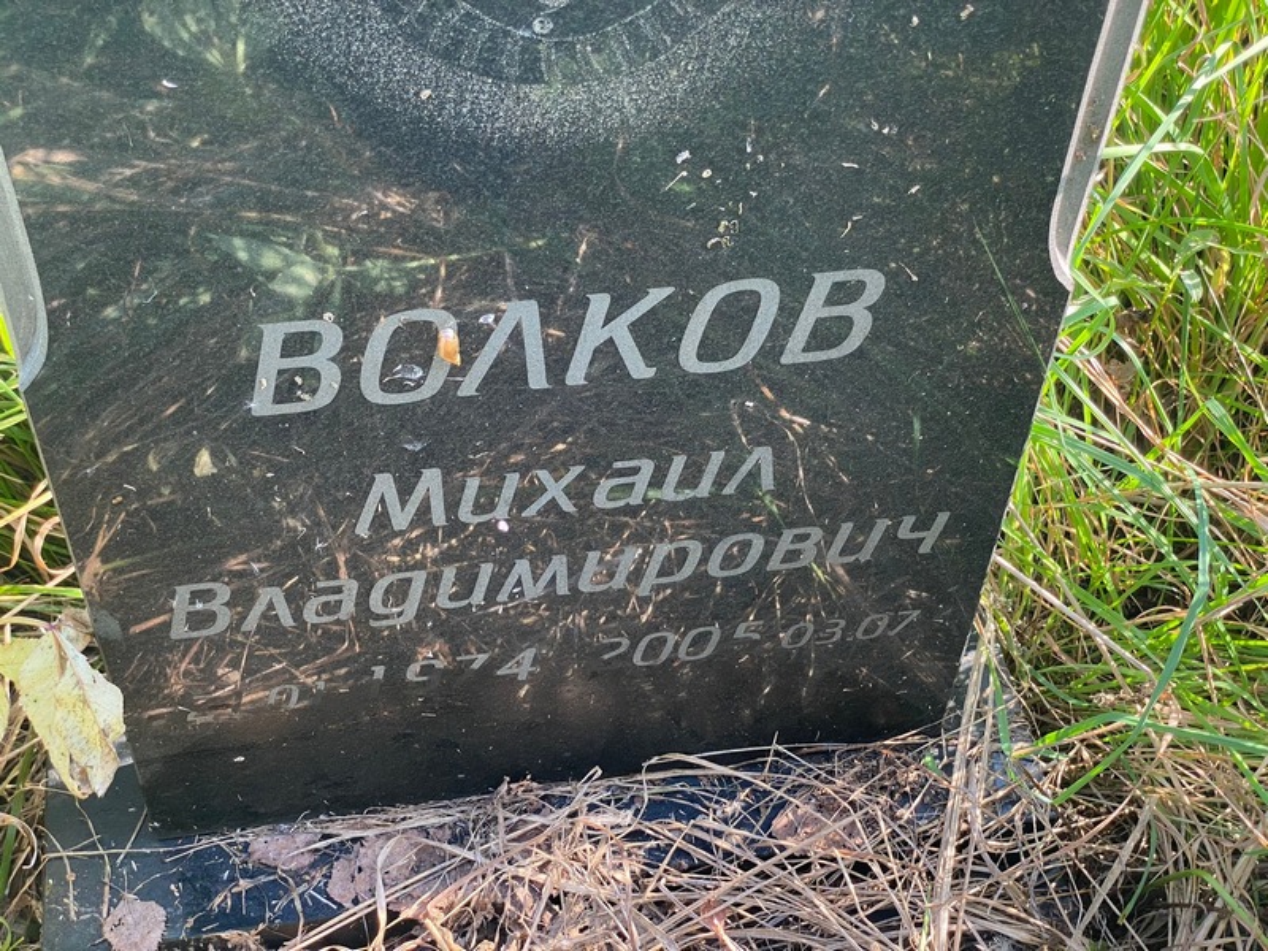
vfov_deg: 28.0
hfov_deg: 36.8
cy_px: 476
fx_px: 1905
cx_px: 634
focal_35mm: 52
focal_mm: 6
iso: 40
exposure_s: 1/122
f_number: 2
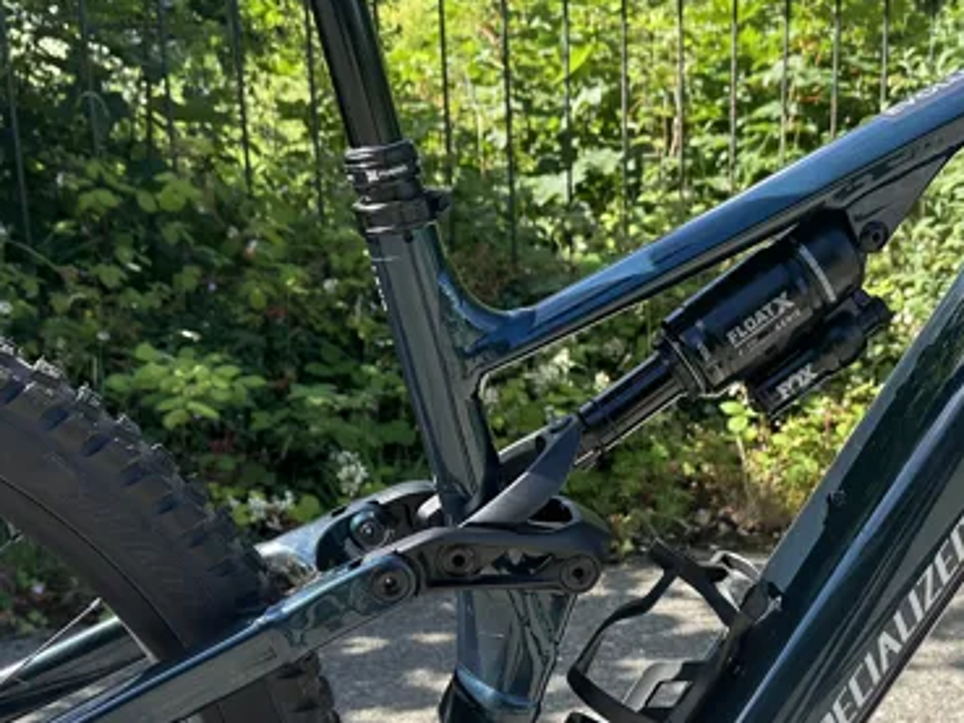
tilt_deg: -14.0
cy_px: 546
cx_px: 643
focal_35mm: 52
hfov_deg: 36.4
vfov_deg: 27.6
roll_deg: +0.2
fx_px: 1449
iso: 80
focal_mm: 6.86
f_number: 1.78
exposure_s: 1/1304
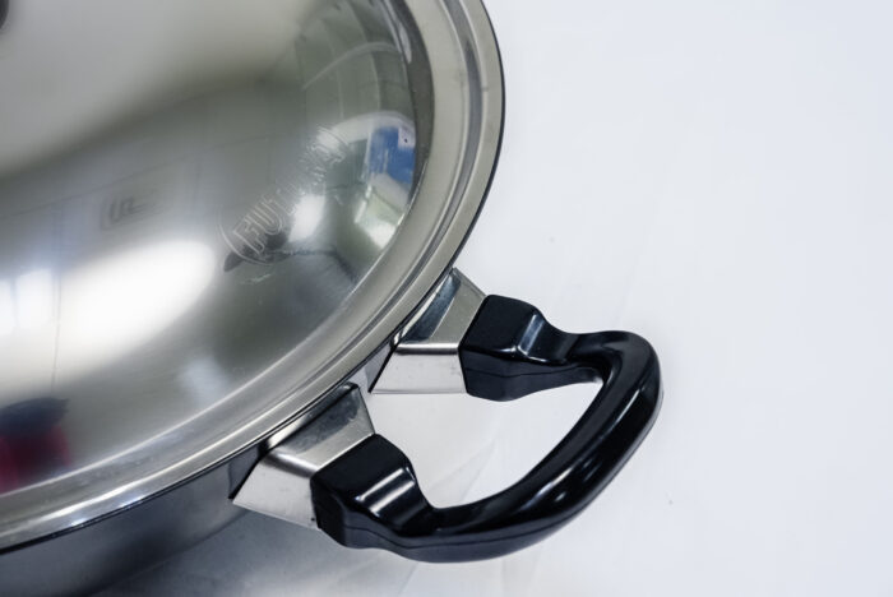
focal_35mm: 70
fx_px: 1738
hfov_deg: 28.8
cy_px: 298
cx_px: 446
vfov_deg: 19.5
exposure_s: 1/125
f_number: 14
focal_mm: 70
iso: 6400
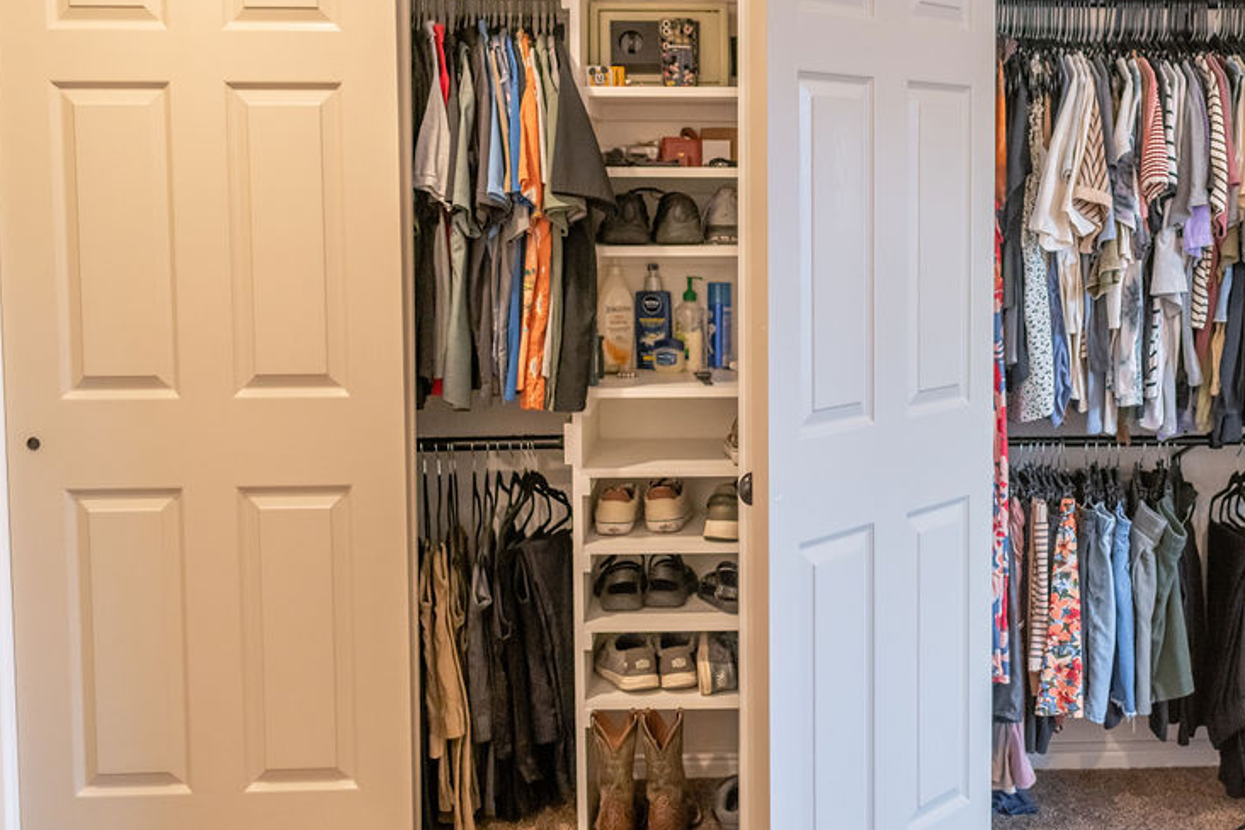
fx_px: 1694
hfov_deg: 39.8
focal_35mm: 49
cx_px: 847
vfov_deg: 27.5
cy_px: 327
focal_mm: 35
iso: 1000
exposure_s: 1/250
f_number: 2.8
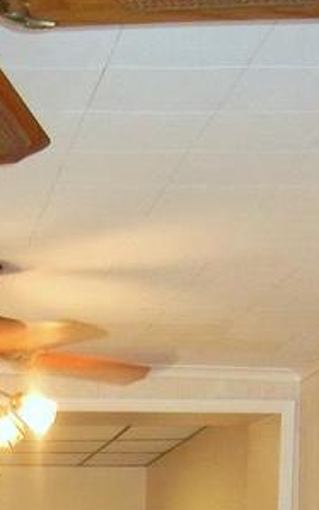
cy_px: 843
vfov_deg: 16.0
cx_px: -154
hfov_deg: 11.0
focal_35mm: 115
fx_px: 1599
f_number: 3.5
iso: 200
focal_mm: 5.4
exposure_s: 1/30
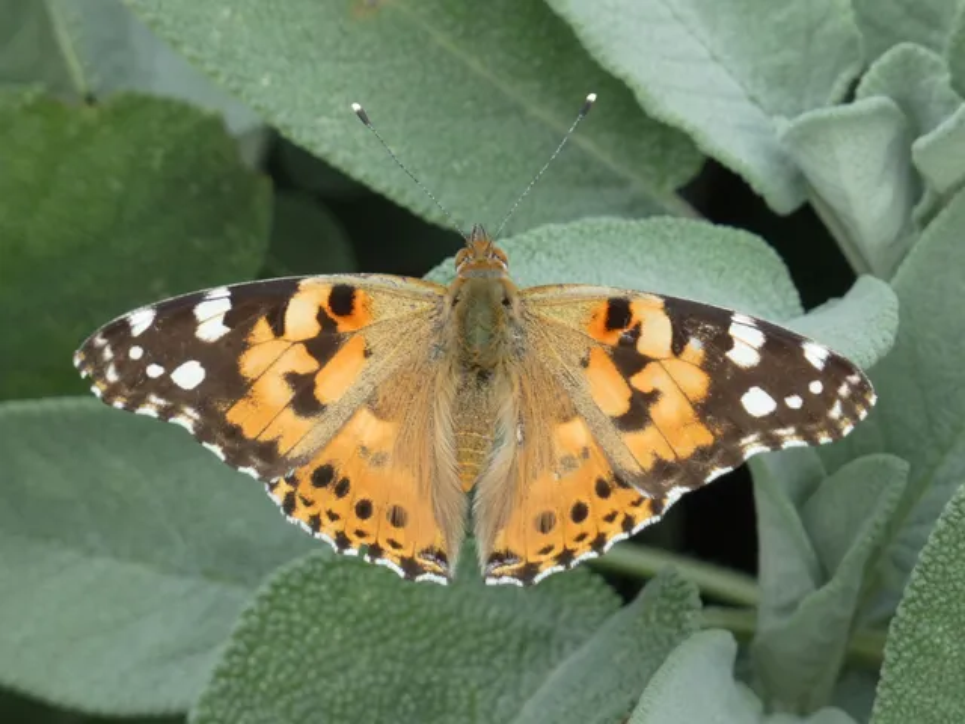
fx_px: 12656
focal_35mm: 454
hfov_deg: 4.4
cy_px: 362
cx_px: 482
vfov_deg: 3.3
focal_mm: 81.4
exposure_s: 1/125
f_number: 5.6
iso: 80
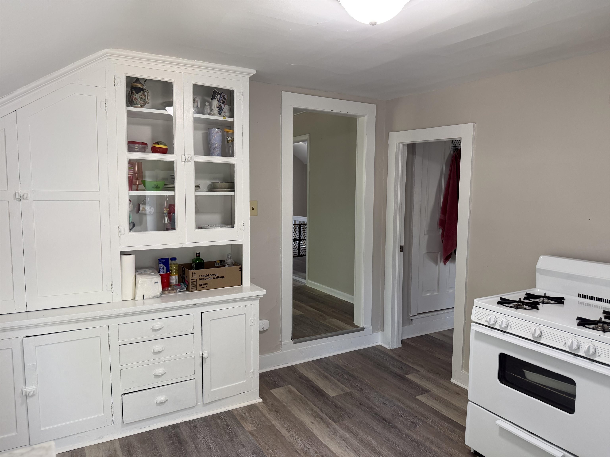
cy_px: 228
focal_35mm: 24
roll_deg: -0.9
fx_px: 423
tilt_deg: -6.1
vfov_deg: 56.8
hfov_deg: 71.6
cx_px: 305
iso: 200
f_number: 1.78
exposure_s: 1/120
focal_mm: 6.76
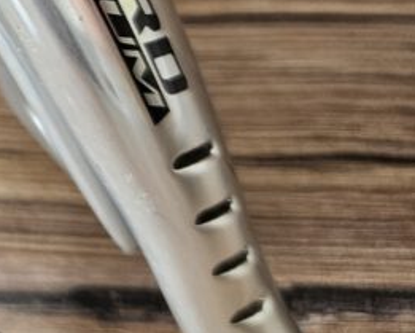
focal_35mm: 88
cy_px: -107
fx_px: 1081
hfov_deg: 19.0
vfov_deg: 16.5
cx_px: -211
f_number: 1.8
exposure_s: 1/100
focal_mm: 5.4
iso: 200
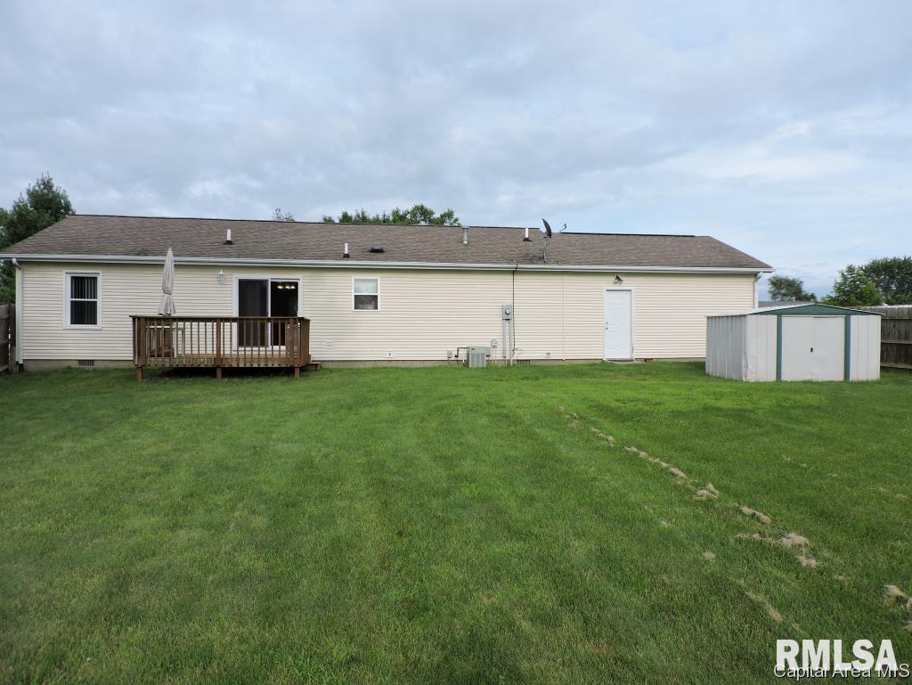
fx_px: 633
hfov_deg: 71.6
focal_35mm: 24
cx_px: 456
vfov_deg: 56.9
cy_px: 342
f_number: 3
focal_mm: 4.3
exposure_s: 1/800
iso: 100
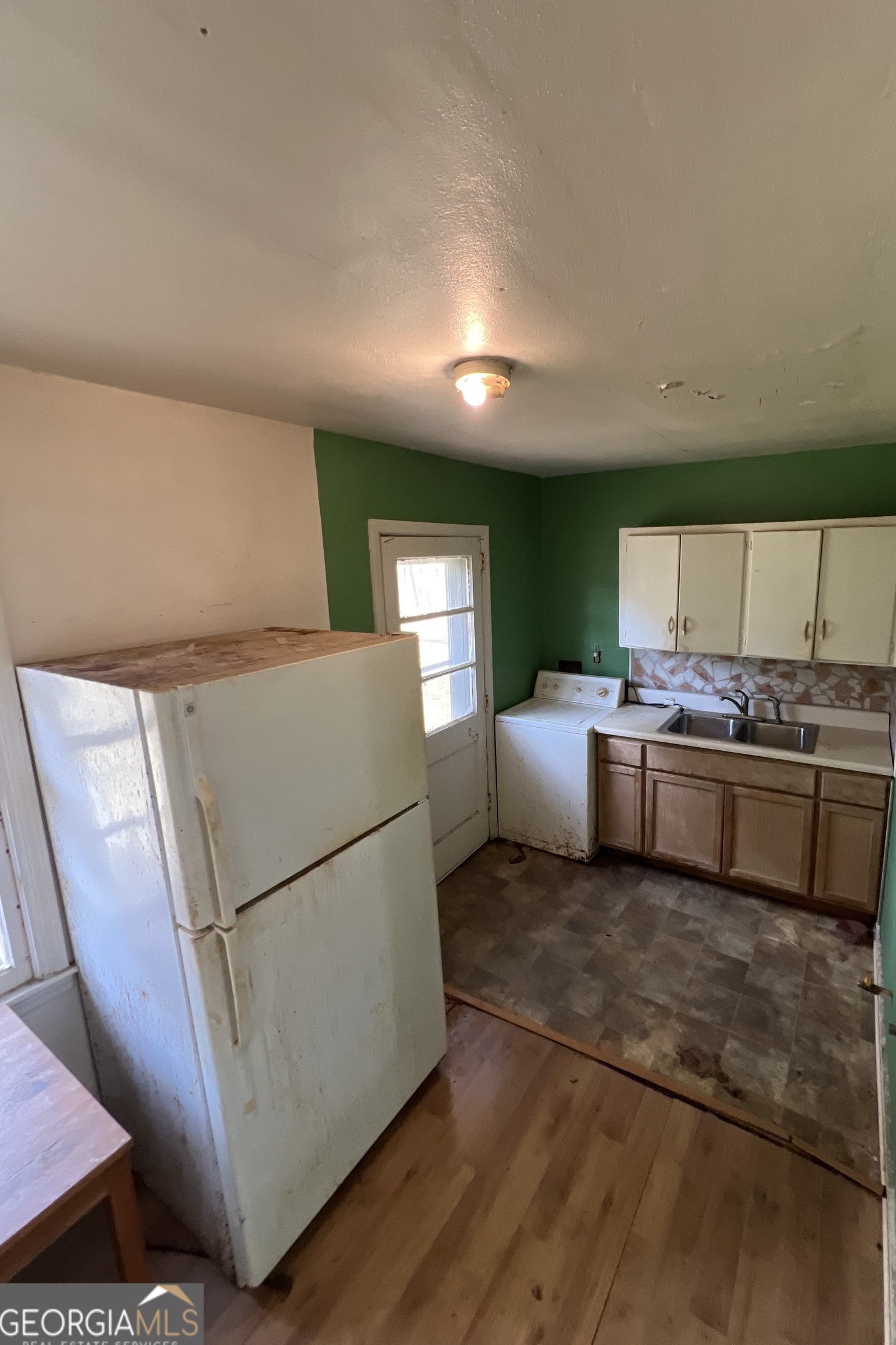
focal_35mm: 14
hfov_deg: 80.6
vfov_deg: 104.2
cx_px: 517
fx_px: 523
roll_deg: +0.2
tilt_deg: -10.0
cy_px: 656
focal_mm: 1.57
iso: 250
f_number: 1.8
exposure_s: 1/93
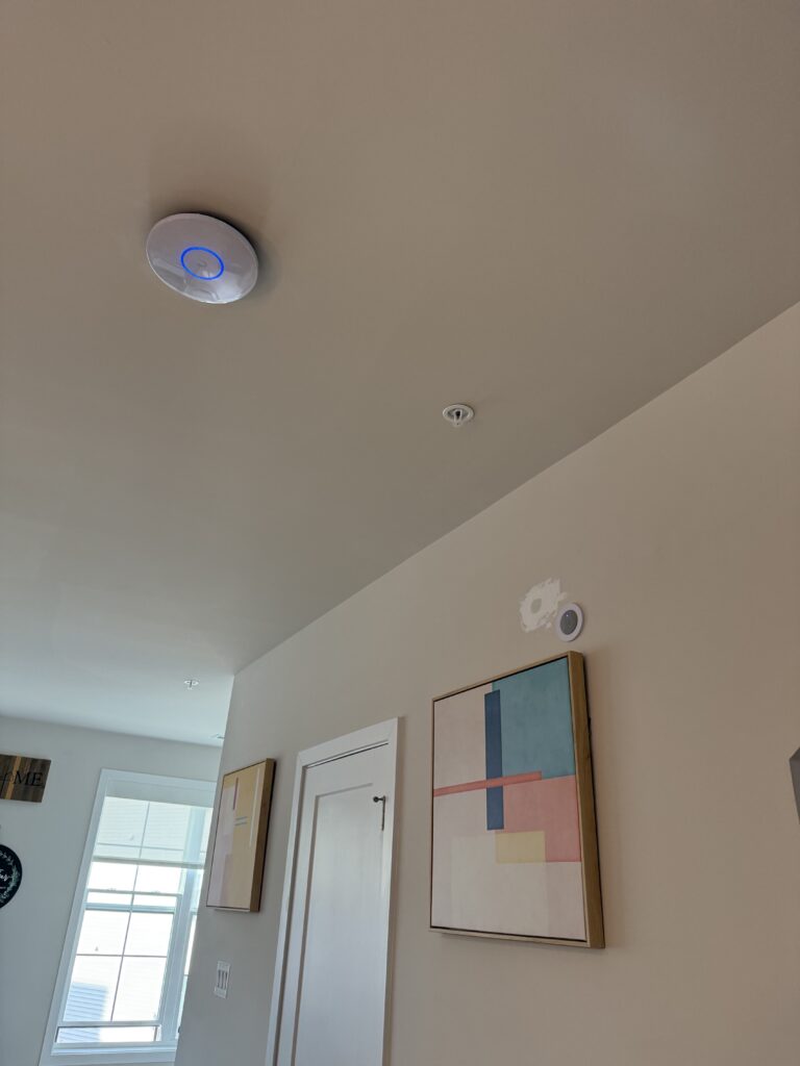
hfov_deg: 56.8
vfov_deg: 71.6
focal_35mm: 24
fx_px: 740
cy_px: 533
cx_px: 400
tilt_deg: +27.0
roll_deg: -3.6
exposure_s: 1/120
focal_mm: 6.76
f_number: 1.78
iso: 250
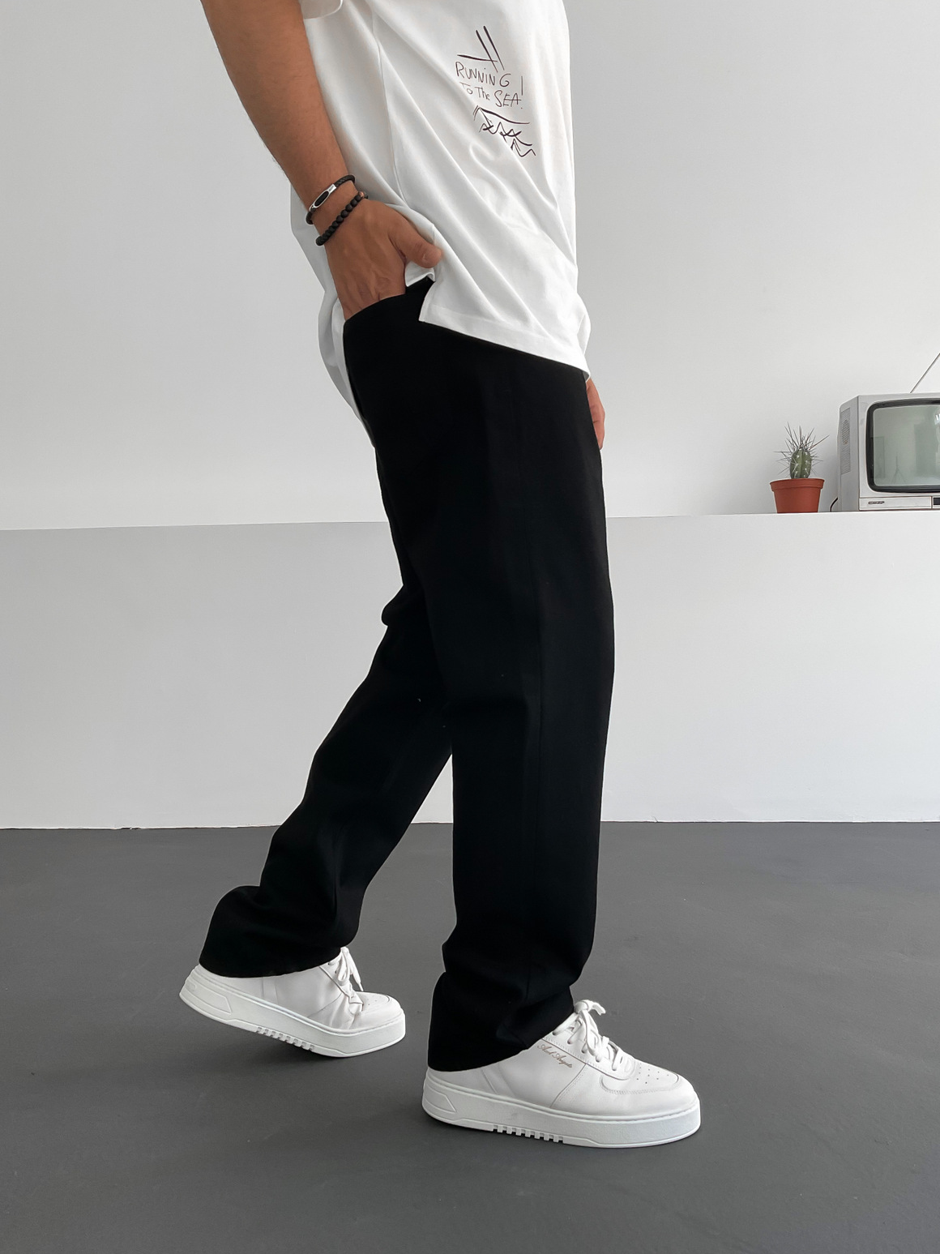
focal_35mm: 30
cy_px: 609
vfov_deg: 60.0
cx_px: 480
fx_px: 1086
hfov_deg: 46.8
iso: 32
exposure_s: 1/120
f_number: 1.8
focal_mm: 3
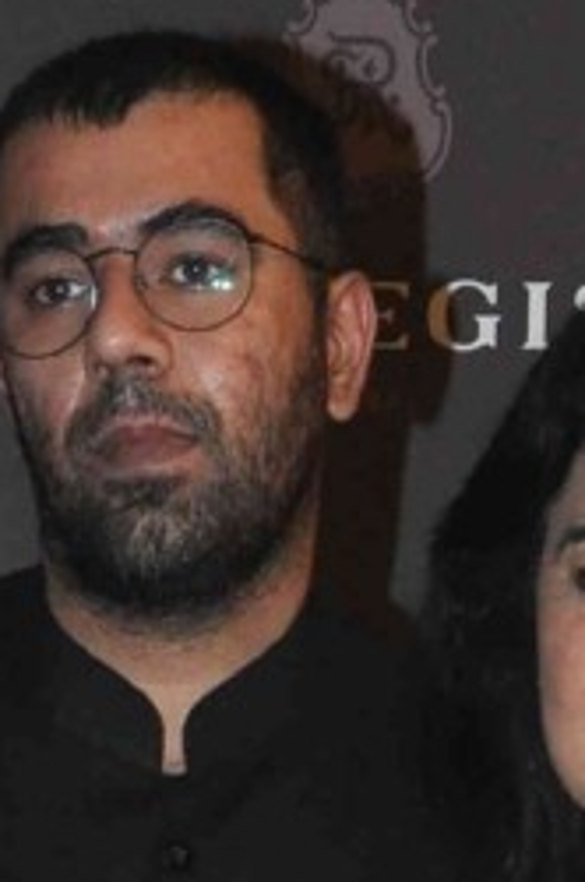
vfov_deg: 7.3
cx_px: 92
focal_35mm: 271
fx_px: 6623
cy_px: 1898
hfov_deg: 5.1
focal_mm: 30
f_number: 10
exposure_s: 1/160
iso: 1000
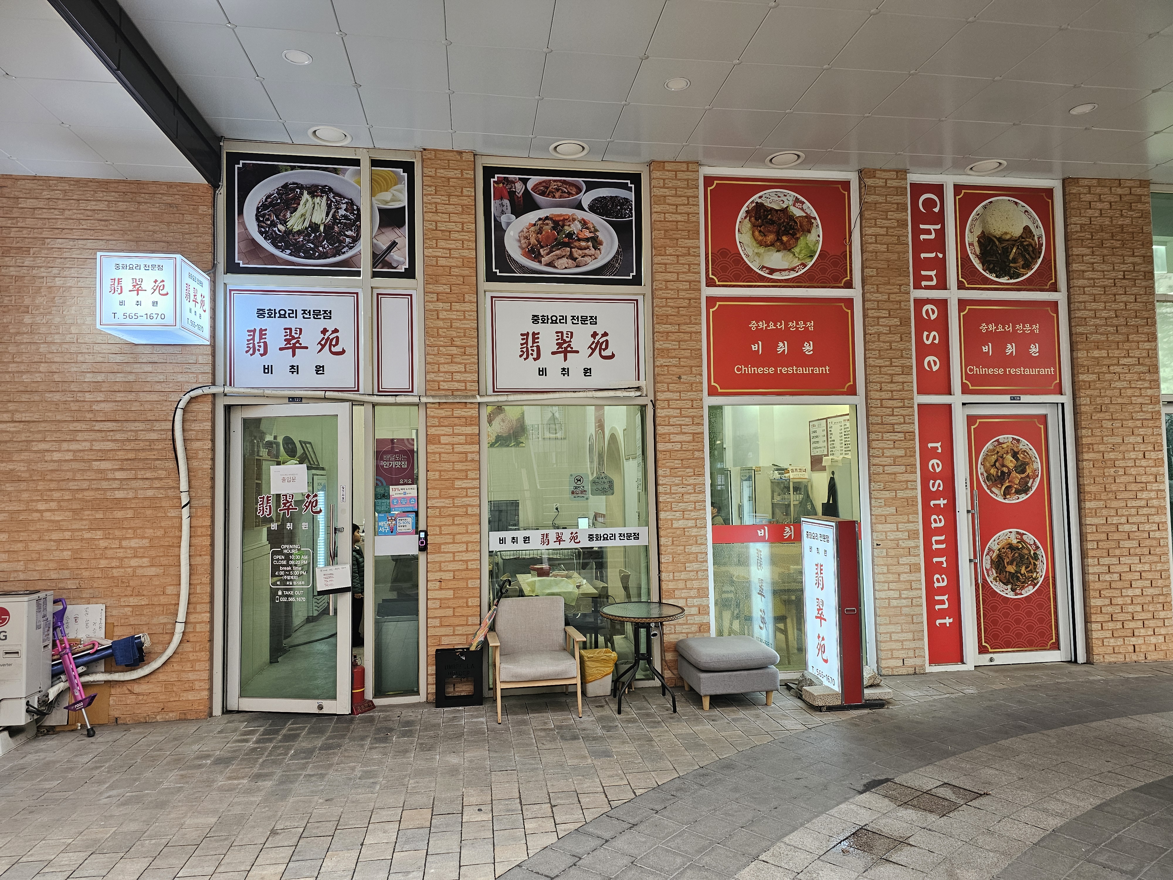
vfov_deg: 58.9
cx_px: 586
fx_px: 779
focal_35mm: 23
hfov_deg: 73.9
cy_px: 440
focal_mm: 6.3
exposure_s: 1/120
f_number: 1.7
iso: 320
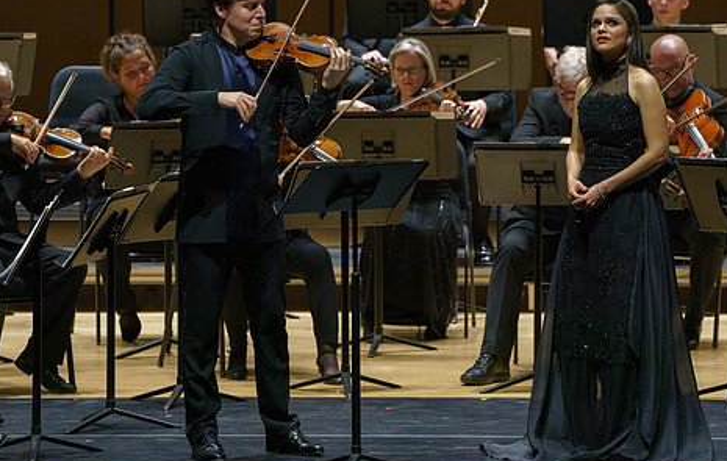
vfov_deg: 3.4
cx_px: 414
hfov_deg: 5.3
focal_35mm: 395
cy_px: 210
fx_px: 7859
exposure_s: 1/320
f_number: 6.3
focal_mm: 312
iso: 3200
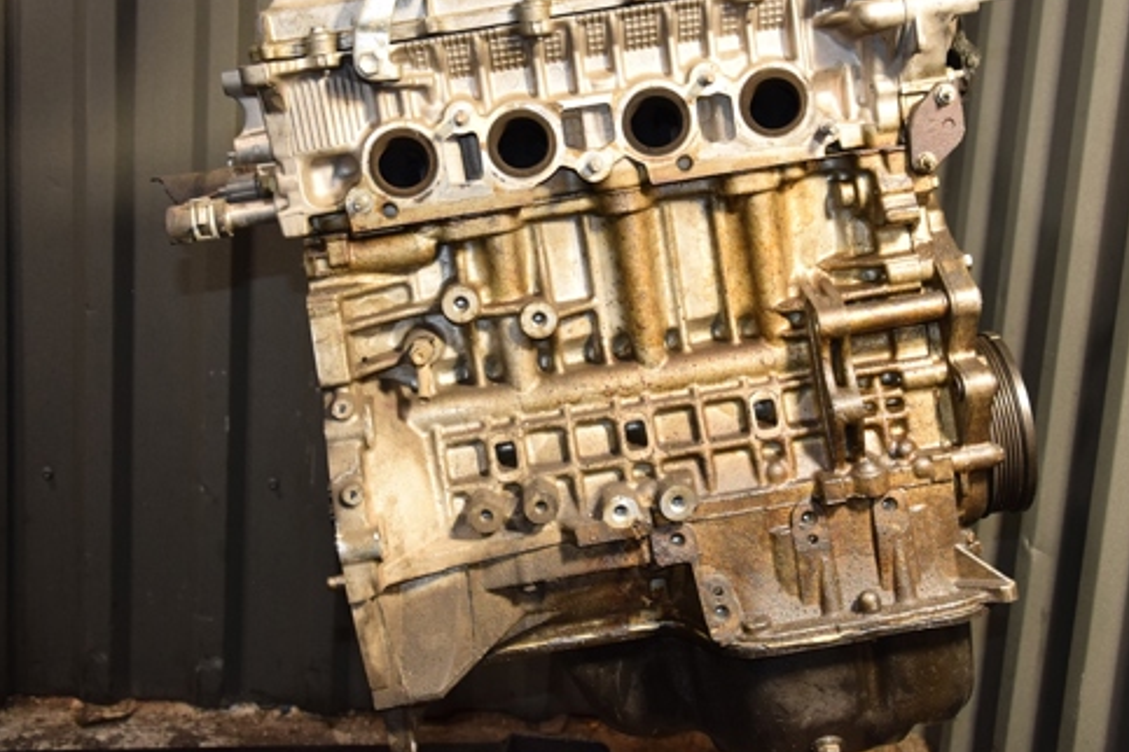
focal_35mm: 50
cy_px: 290
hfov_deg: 39.8
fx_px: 1557
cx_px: 570
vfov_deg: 27.1
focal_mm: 25
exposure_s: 1/160
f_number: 5
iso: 800
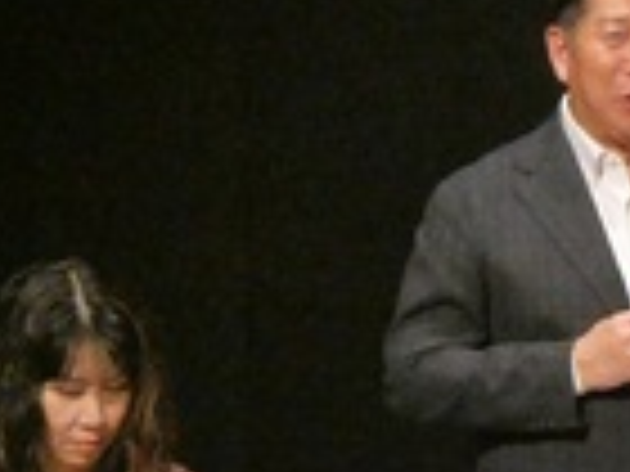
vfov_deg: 4.1
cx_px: 770
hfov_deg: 5.4
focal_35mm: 366
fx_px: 6661
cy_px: 492
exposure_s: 1/60
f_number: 4.8
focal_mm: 15
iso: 1600
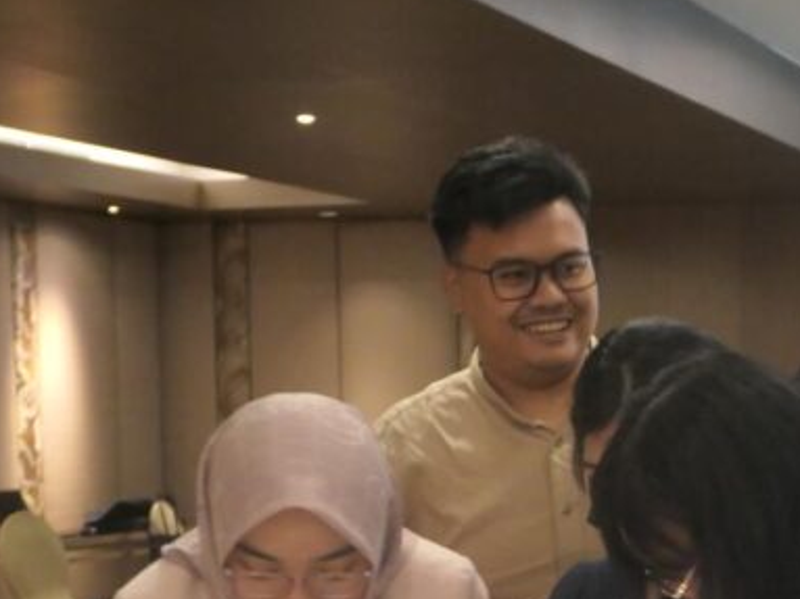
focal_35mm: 90
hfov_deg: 20.9
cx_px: 846
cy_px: 623
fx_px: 2079
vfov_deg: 16.0
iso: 1600
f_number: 2.8
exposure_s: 1/60
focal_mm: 12.8
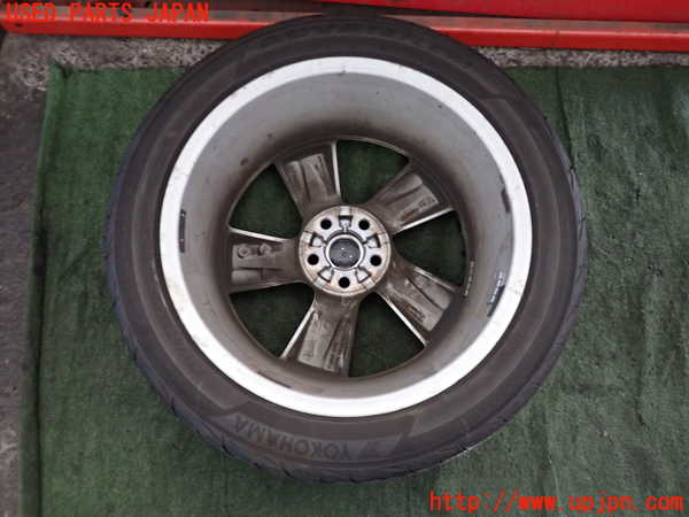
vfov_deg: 54.9
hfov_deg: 69.4
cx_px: 344
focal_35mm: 25
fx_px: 498
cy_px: 258
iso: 500
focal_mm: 4.5
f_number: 2
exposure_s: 1/30
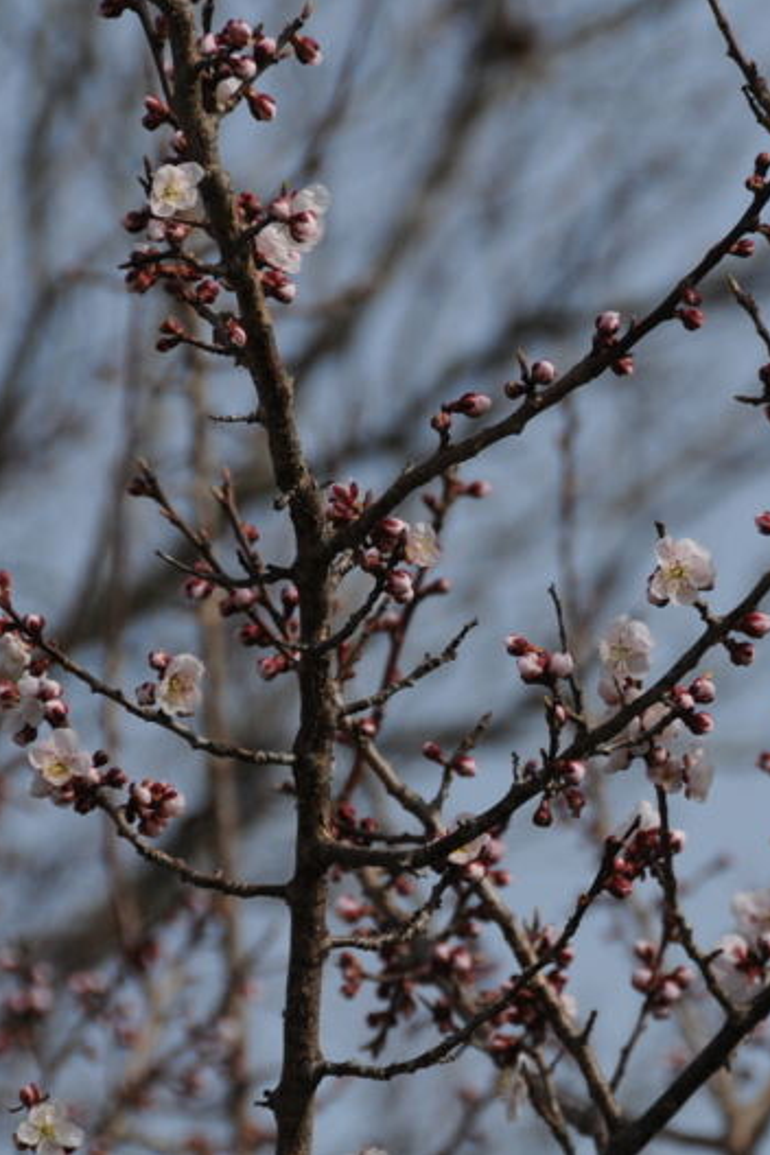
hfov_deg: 3.6
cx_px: 650
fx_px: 12383
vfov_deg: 5.3
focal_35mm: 386
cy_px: 576
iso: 400
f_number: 8
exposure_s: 1/1600
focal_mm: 170
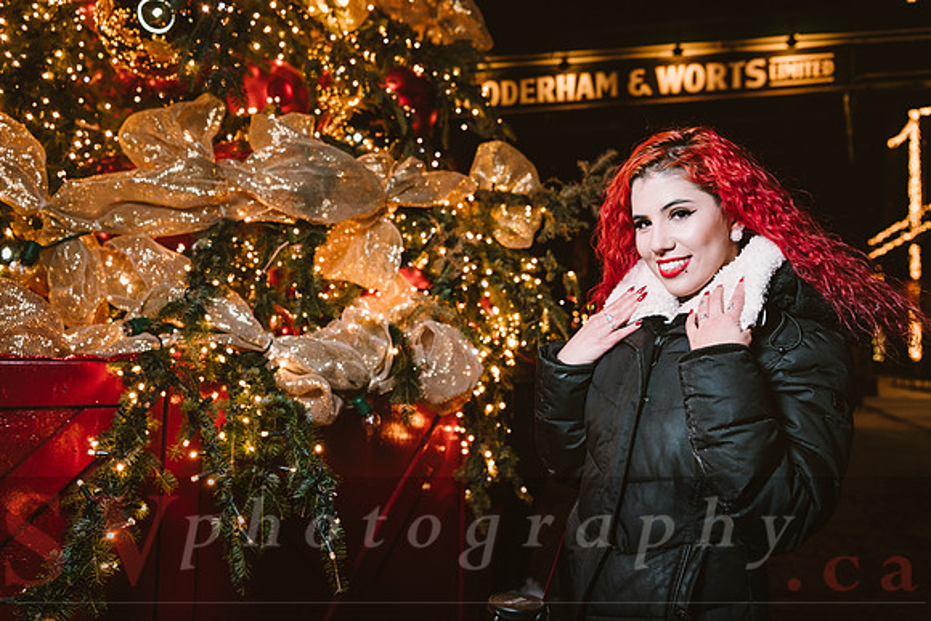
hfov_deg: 60.3
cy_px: 310
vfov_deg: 42.3
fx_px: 802
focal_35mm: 31
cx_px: 466
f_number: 3.5
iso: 400
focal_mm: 31
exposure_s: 1/25
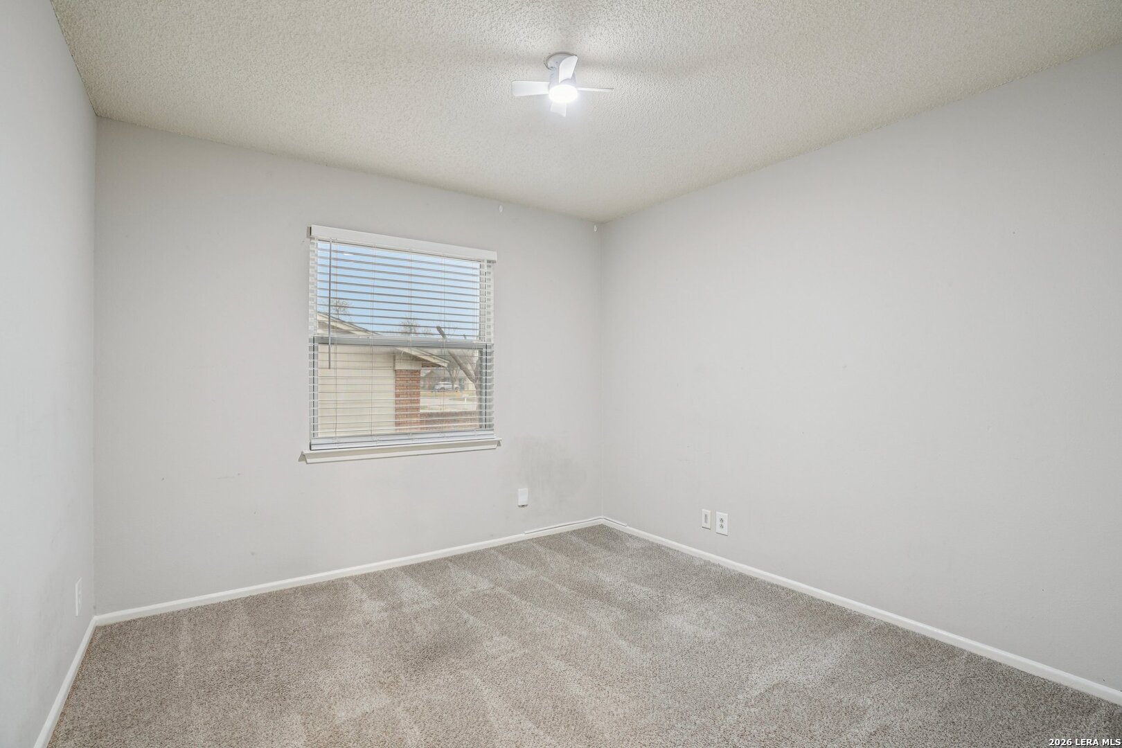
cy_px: 374
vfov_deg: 73.7
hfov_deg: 96.7
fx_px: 499
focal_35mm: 16
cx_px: 561
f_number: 8
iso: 400
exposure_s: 1/3.33
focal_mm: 16
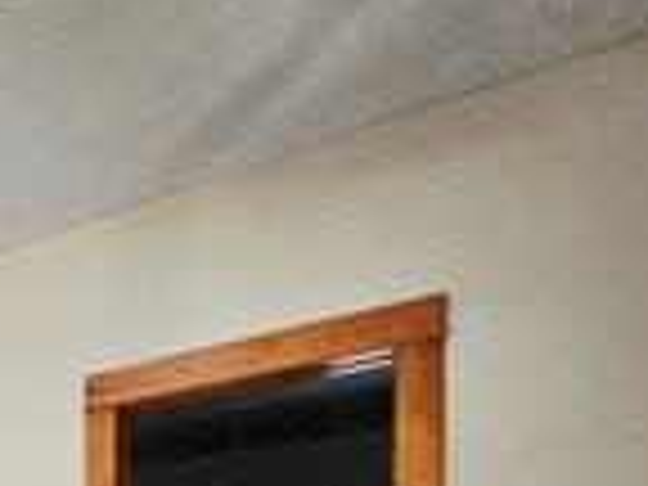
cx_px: -320
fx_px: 842
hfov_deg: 28.2
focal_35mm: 45
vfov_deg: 25.9
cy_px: 682
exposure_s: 1/30
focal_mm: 2.2
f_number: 2.2
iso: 400
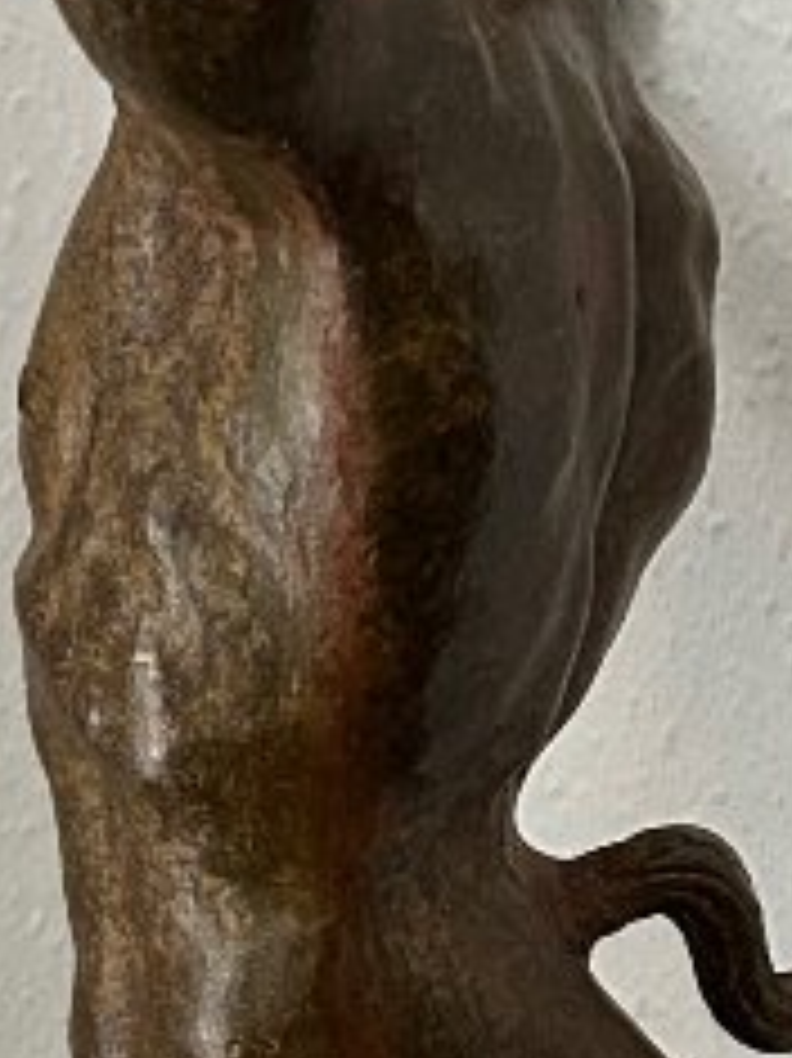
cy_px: 905
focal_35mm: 133
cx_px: 284
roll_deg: +0.1
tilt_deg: -20.2
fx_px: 4061
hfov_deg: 11.1
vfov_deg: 14.7
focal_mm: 5.7
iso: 500
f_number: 1.5
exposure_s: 1/60
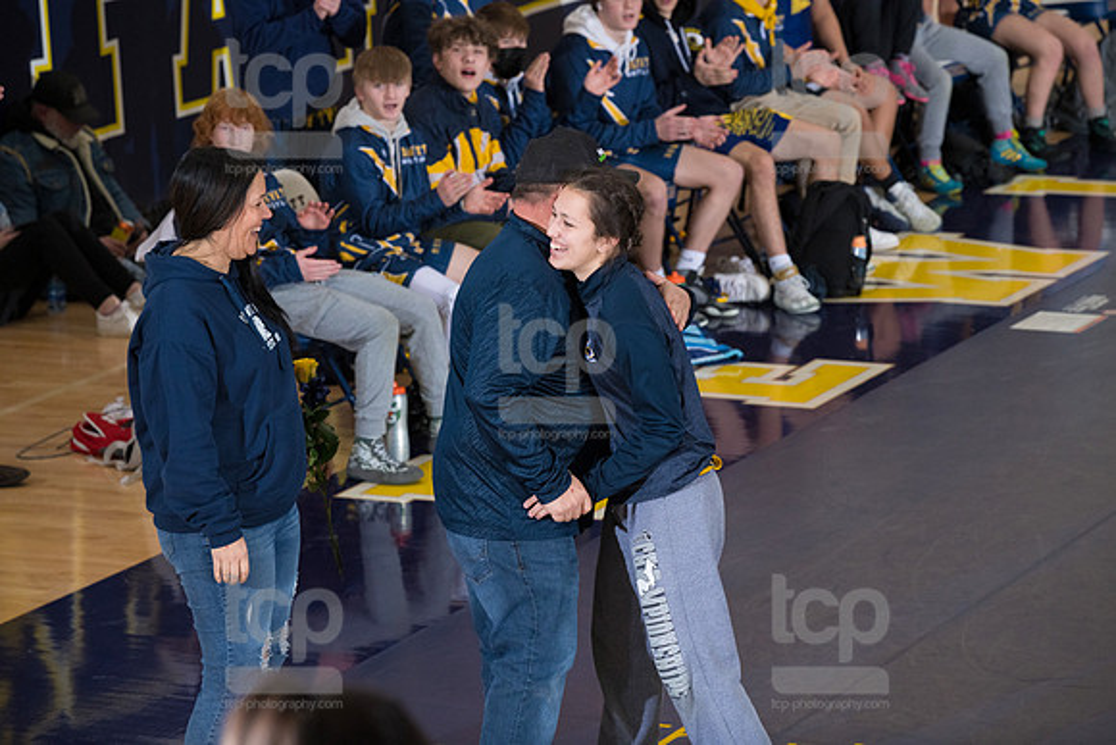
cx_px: 558
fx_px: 4961
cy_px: 372
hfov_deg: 12.8
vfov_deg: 8.6
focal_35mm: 160
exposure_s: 1/250
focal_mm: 160
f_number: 5.6
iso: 1250
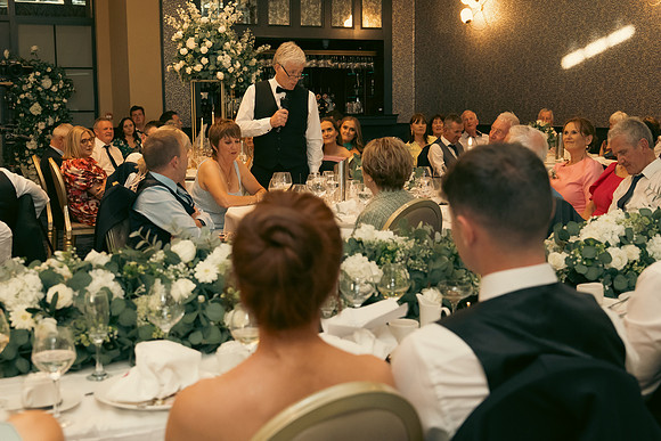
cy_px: 220
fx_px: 937
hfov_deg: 38.9
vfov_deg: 26.5
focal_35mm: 51
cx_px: 330
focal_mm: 34
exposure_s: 1/160
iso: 2500
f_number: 3.5
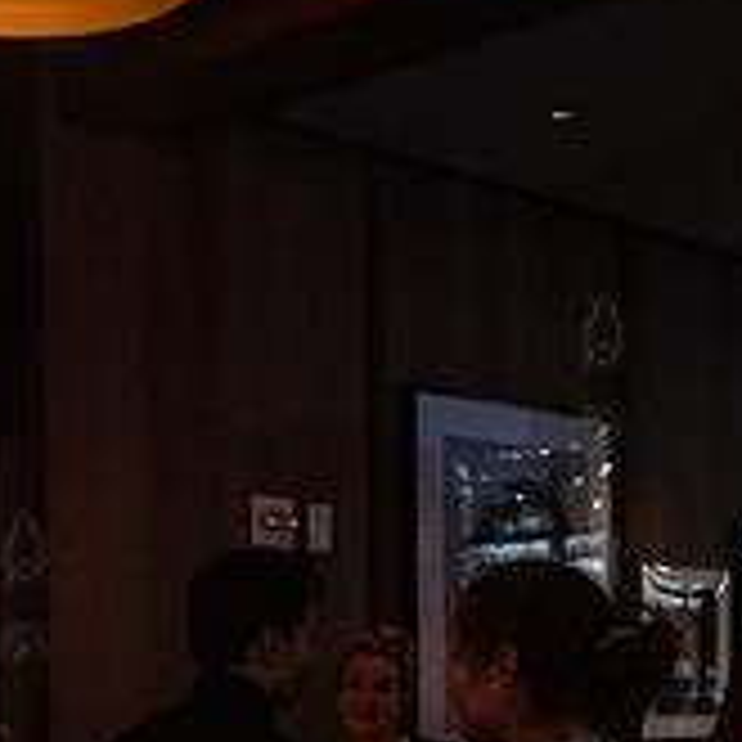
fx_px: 1819
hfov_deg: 22.7
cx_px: 598
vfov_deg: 21.9
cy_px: 800
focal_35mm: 75
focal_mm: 24
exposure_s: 1/160
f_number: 2.8
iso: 12800
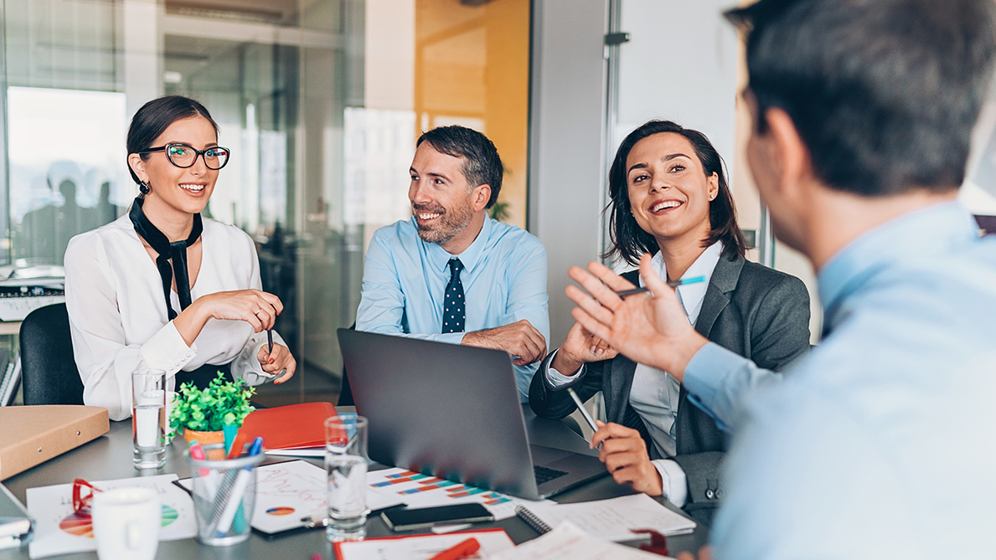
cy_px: 282
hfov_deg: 54.0
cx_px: 498
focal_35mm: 37
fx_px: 977
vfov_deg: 32.0
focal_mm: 35
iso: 500
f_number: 1.8
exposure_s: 1/320
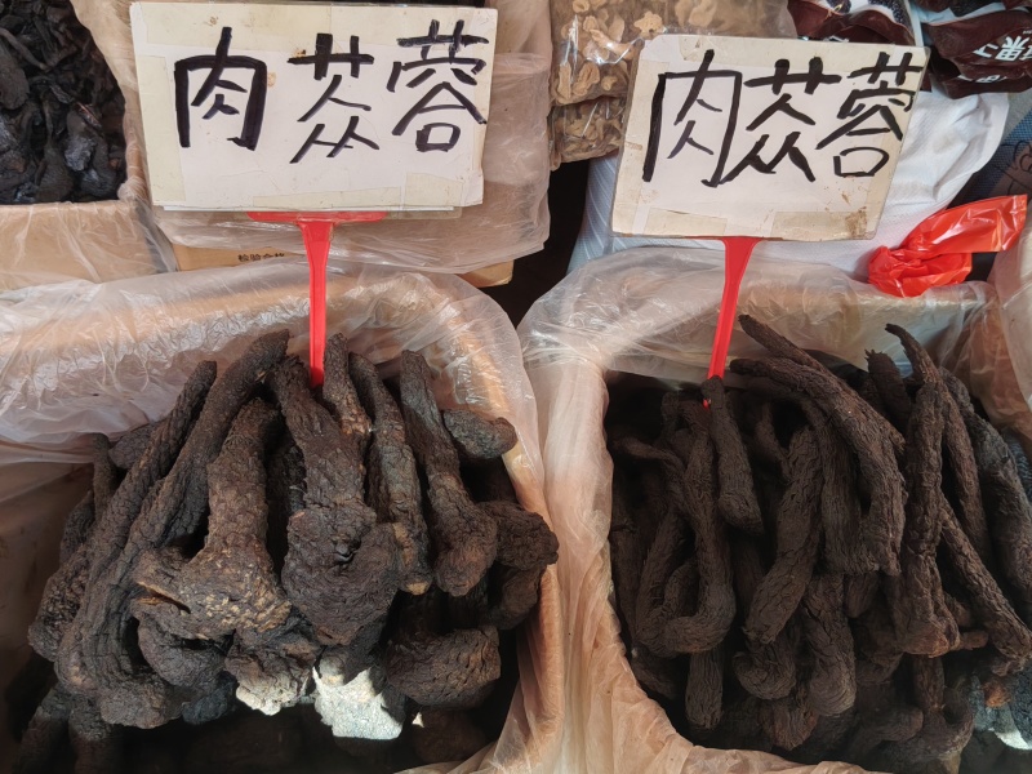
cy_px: 387
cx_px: 516
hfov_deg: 51.4
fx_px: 1073
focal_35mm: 36
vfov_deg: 39.7
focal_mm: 4.84
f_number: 1.88
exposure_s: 1/120
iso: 319
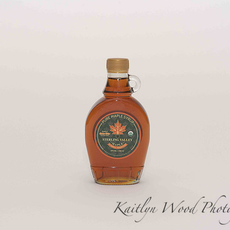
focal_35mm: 109
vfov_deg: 16.0
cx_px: 113
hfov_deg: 16.0
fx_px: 819
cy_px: 115
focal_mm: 85
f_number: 13
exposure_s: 1/100
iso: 400
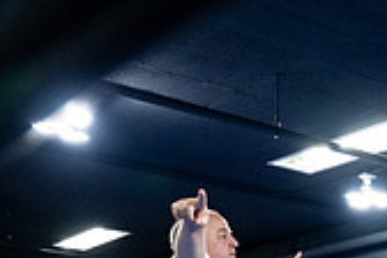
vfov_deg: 14.7
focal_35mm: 83
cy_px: 441
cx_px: 514
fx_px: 892
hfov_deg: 21.8
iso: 8000
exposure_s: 1/1000
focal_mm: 24
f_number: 2.8
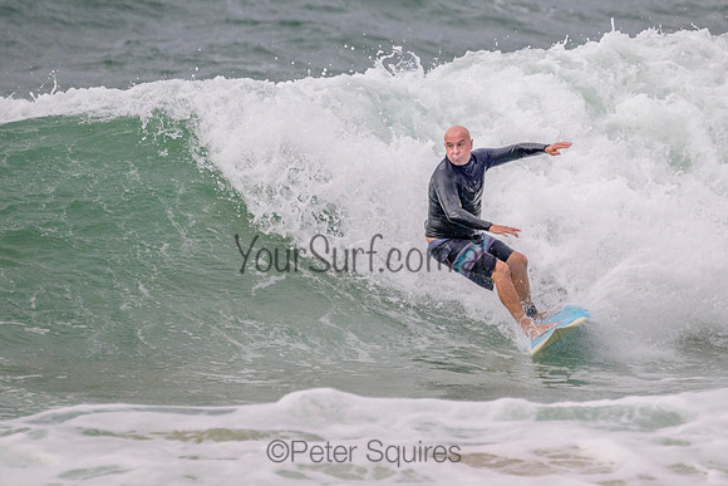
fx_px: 21994
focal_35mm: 1087
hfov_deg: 1.9
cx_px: 473
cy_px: 156
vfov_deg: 1.3
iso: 1100
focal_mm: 800
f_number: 11
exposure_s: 1/2000
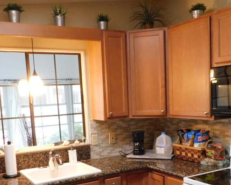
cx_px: 120
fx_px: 308
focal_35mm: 45
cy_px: 137
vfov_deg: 32.8
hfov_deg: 41.1
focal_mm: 4.9
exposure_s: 1/25
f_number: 3.2
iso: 400
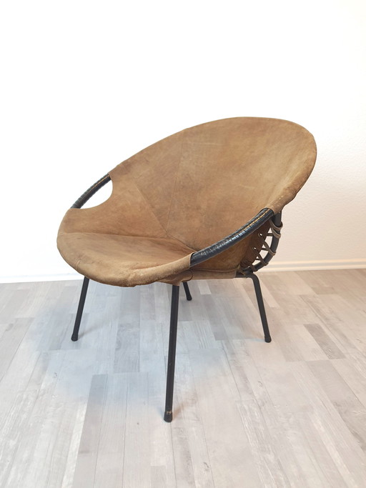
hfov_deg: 53.0
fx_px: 367
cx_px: 183
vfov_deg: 67.3
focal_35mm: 26
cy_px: 244
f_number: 1.7
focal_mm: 4.32
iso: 200
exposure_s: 1/100
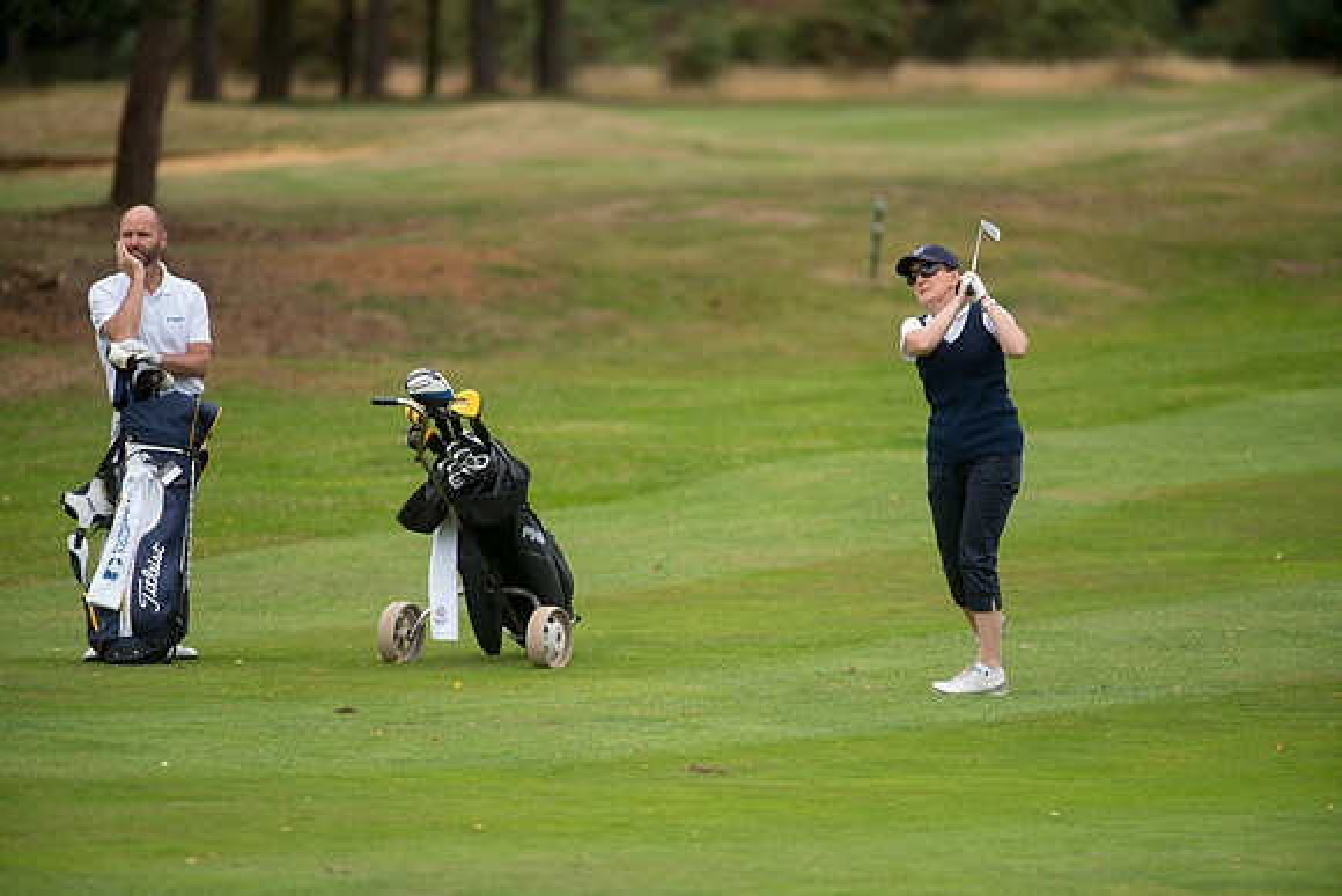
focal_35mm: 300
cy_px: 448
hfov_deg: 6.9
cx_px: 671
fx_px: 11185
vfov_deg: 4.6
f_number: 4
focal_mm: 300
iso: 800
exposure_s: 1/2500
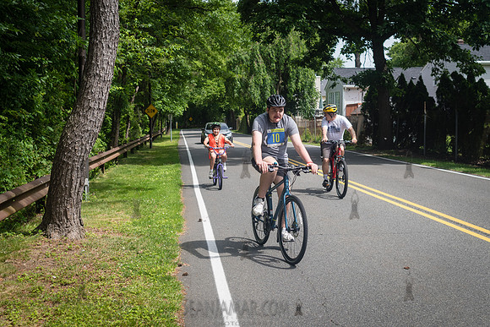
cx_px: 245
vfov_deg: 30.0
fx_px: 611
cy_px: 163
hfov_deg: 43.7
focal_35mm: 45
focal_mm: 35
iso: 200
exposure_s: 1/1000
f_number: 4
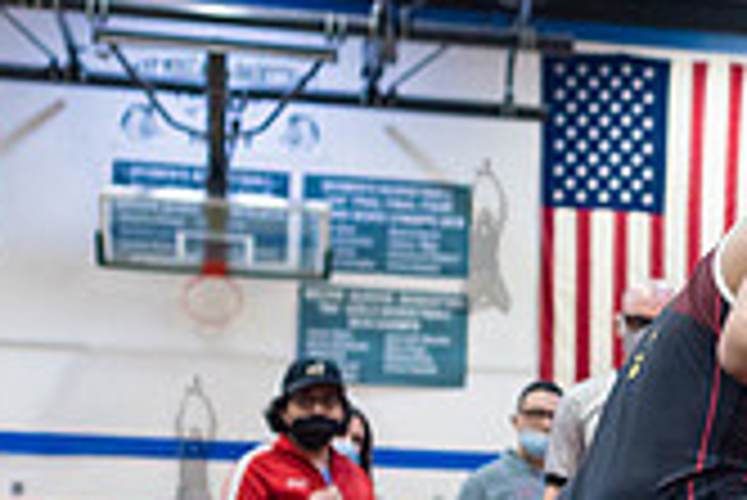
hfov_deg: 15.7
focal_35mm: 122
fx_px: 2534
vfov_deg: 11.2
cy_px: 453
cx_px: 1062
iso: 4000
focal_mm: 35
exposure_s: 1/400
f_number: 3.5
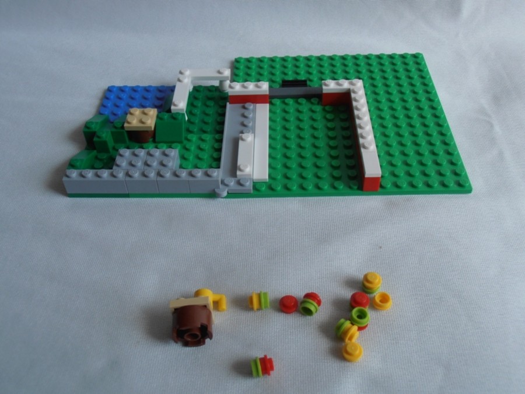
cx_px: 262
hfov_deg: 50.1
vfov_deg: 38.7
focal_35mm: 37
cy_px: 197
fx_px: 561
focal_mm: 6.61
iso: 80
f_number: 3.9
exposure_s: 1/100
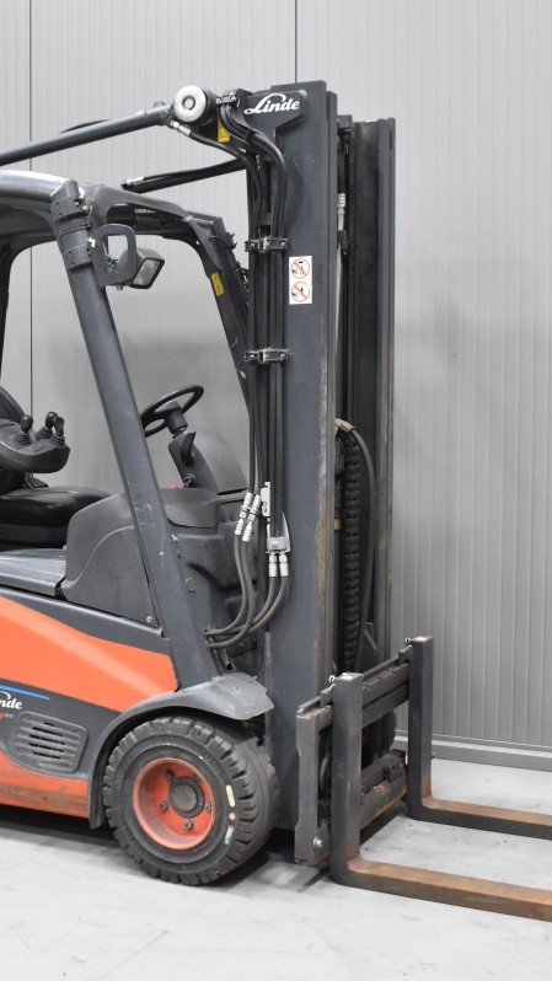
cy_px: 490
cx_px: 148
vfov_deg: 39.9
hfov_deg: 22.9
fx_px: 1353
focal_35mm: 52
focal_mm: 22
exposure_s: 1/30
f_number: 4.5
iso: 1600
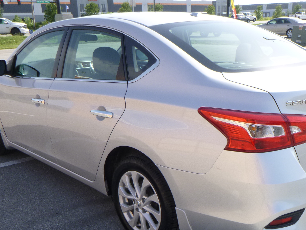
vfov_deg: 33.7
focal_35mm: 42
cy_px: 170
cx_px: 161
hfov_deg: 44.8
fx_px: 371
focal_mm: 4.5
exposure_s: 1/250
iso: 100
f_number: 3.9
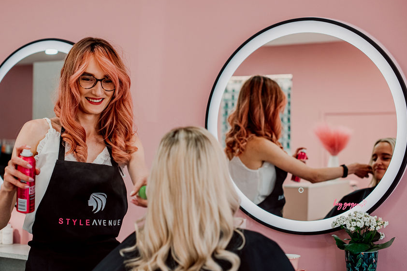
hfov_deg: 32.3
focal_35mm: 62
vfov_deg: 21.9
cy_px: 127
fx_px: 701
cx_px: 167
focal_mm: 50
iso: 400
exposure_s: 1/320
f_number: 2.8
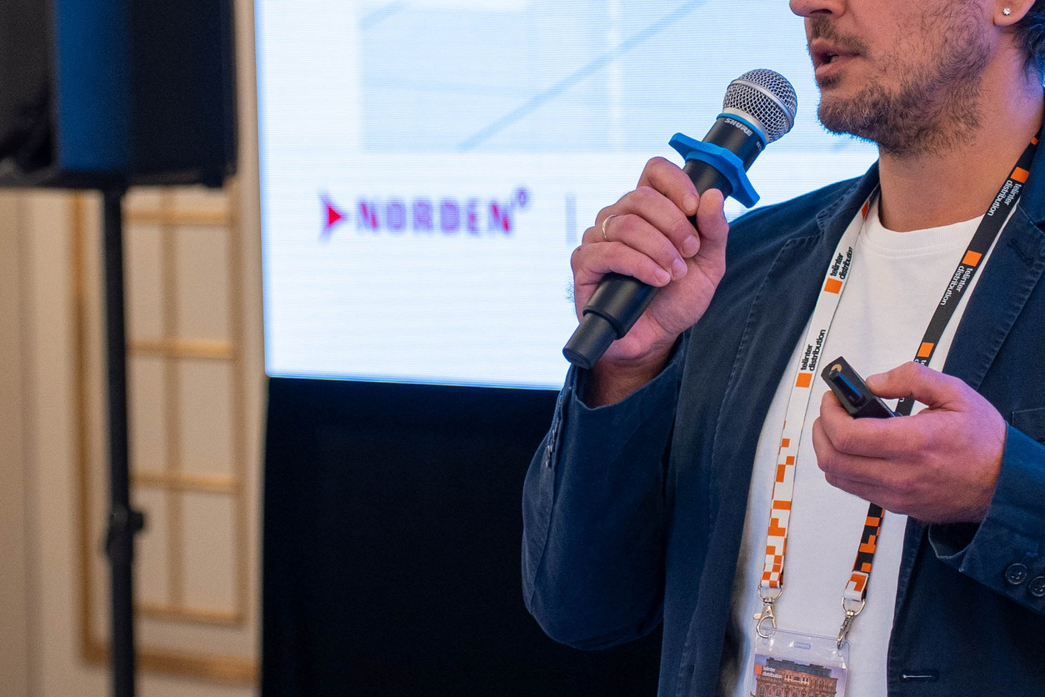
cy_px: 291
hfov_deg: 10.5
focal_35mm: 196
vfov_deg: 7.0
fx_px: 5689
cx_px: 504
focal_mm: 64
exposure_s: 1/200
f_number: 2.8
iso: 500
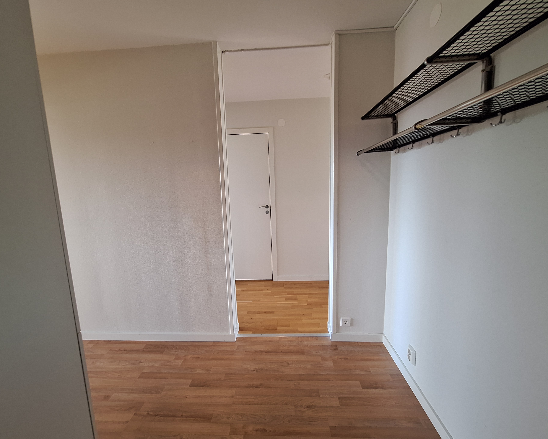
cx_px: 272
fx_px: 227
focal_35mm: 14
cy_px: 219
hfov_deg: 100.7
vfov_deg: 88.0
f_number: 2.2
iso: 125
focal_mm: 1.74
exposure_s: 1/40
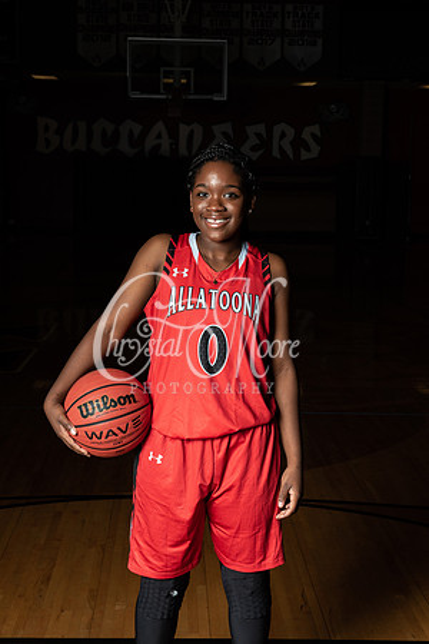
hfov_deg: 19.5
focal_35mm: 70
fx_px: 1251
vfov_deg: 28.8
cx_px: 214
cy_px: 322
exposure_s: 1/200
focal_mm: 70
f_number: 14
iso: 320
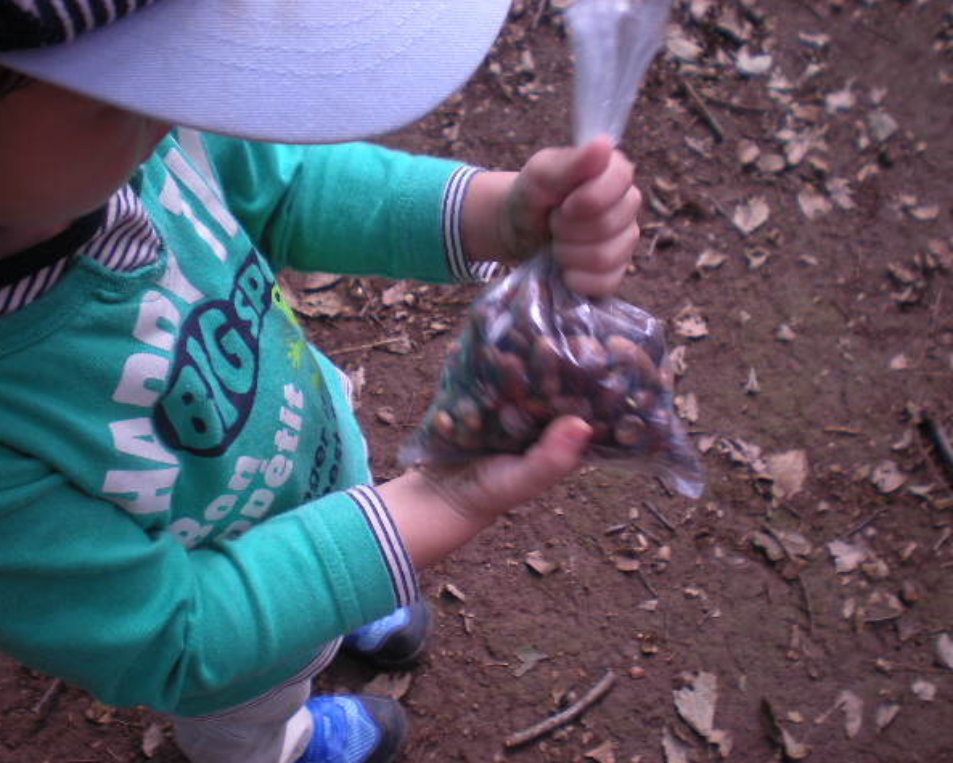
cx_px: 490
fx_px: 1129
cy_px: 381
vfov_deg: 37.4
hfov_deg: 45.8
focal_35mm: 40
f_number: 3.1
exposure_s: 1/67.6
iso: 64
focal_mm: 6.3
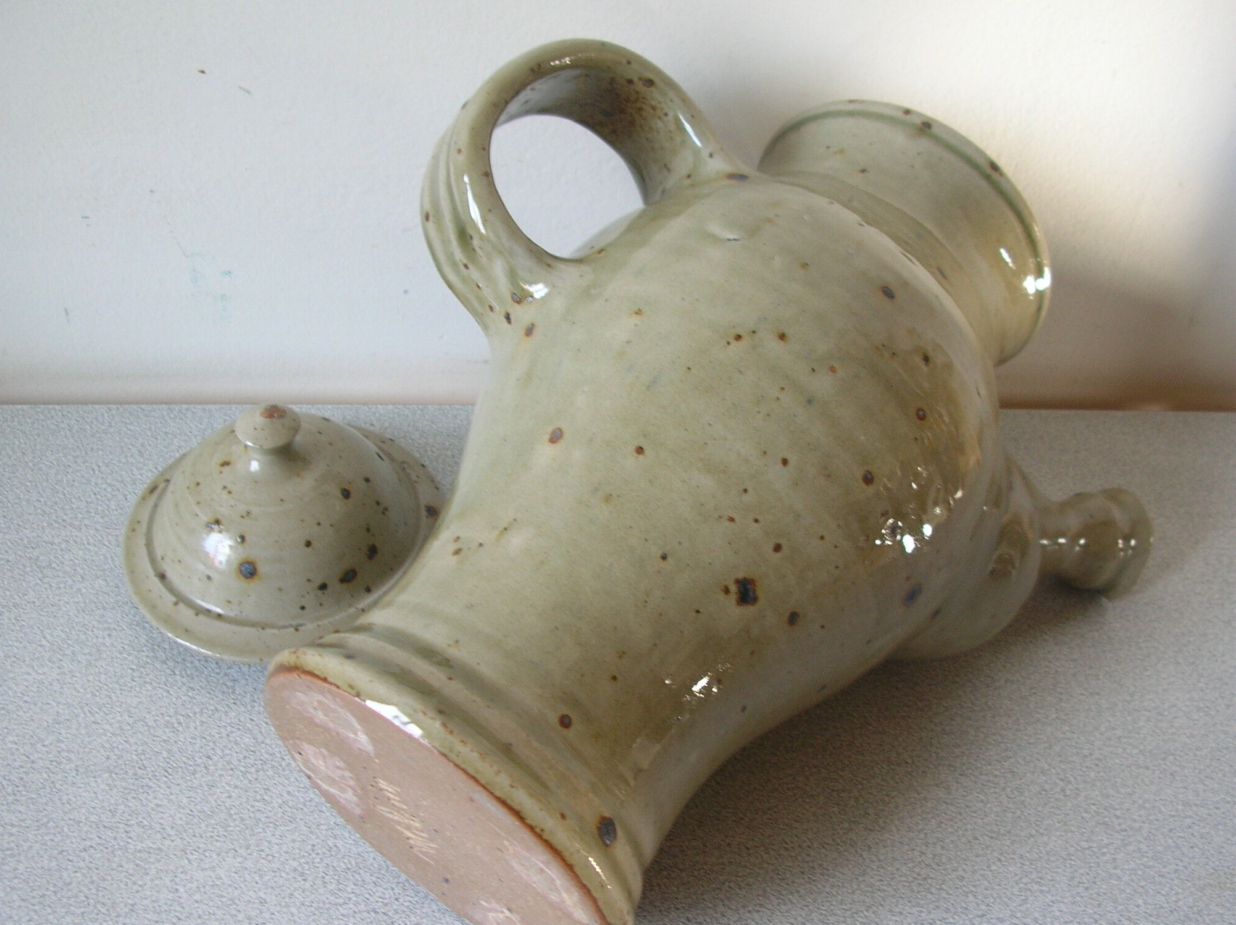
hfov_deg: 46.8
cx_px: 649
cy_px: 473
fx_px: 1427
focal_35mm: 40
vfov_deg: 35.9
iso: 50
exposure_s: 1/11.8
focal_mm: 5.8
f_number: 2.8
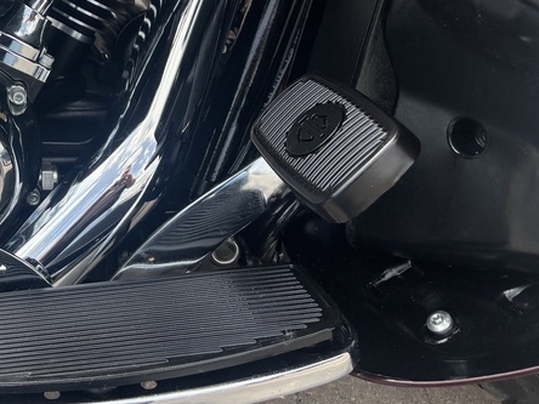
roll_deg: -1.9
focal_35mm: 60
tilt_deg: -24.0
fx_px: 934
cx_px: -75
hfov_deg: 28.7
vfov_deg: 23.2
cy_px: -24
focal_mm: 5.96
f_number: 1.6
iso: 50
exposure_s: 1/943
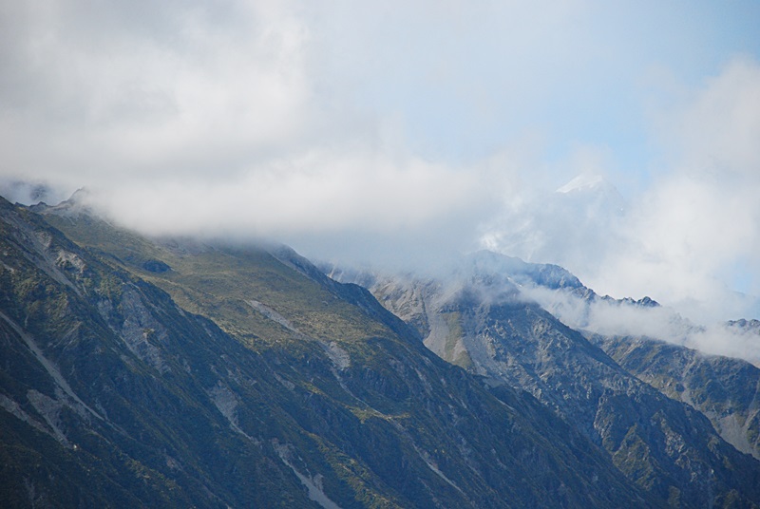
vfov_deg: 6.8
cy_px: 254
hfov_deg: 10.1
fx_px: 4281
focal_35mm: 202
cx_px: 380
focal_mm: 135
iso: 400
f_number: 6.3
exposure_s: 1/1600
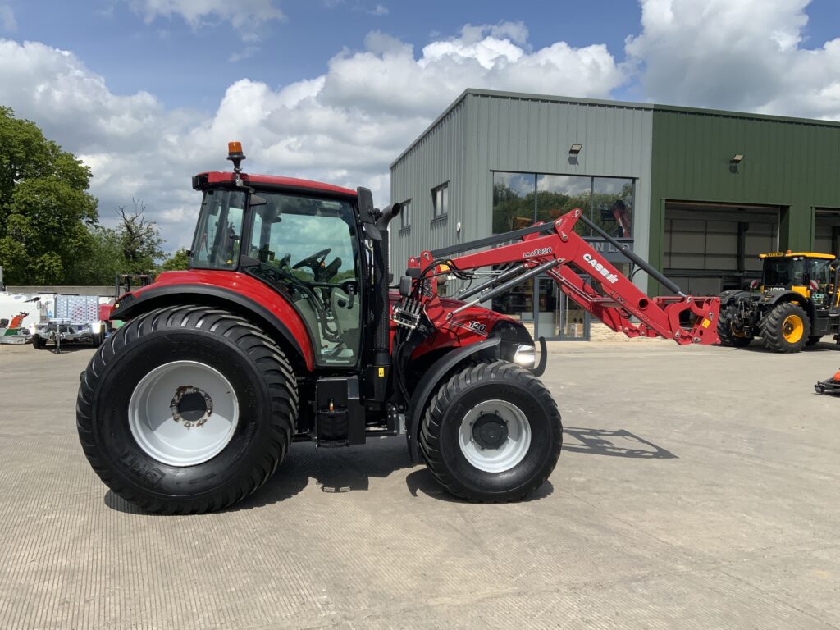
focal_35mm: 29
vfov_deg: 48.2
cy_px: 315
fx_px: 704
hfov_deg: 61.7
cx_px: 420
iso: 16
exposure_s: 1/2538
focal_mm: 3
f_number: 1.8
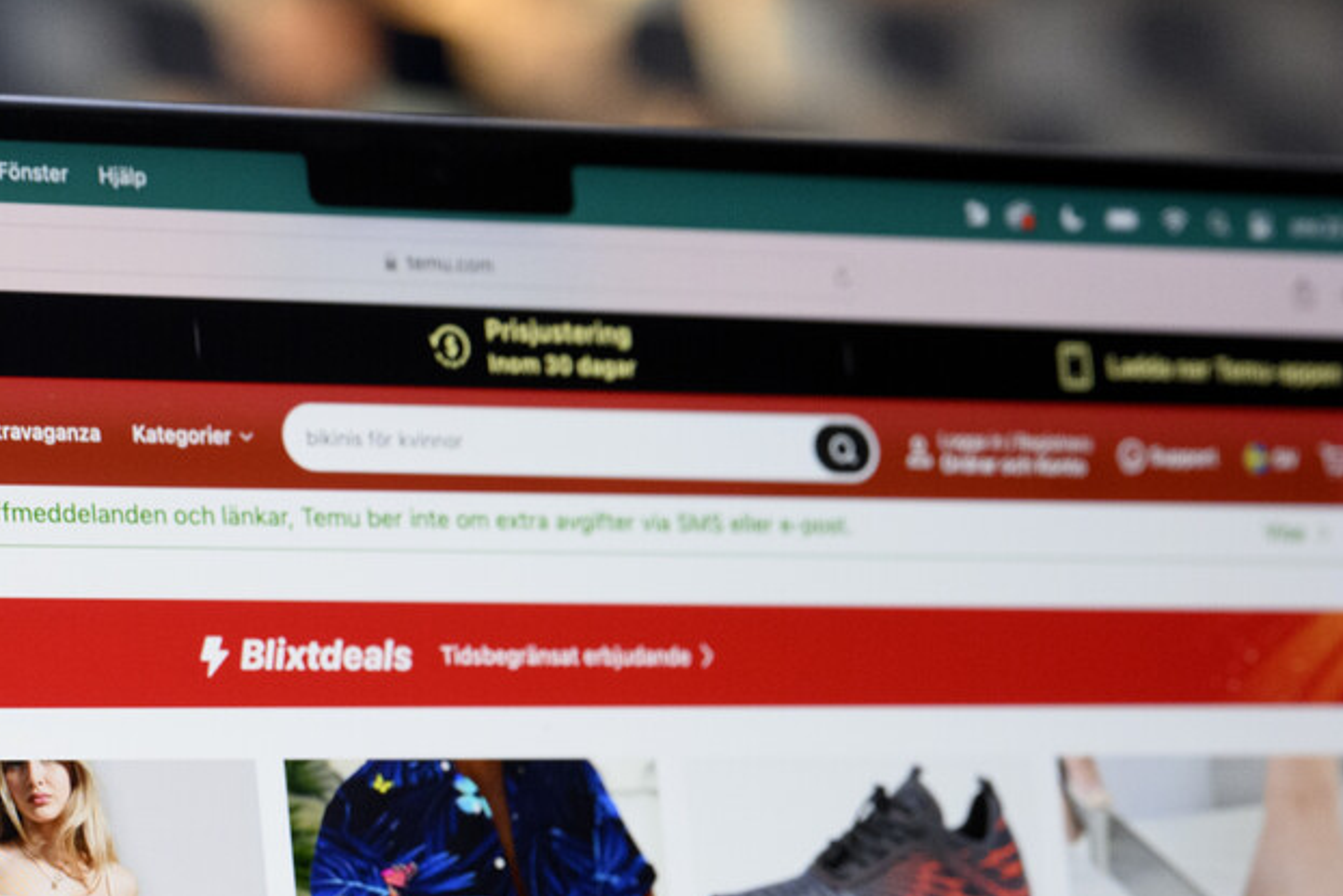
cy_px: 1130
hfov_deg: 11.4
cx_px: 622
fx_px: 6716
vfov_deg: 7.6
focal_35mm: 180
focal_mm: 70
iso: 2000
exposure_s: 1/100
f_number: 5
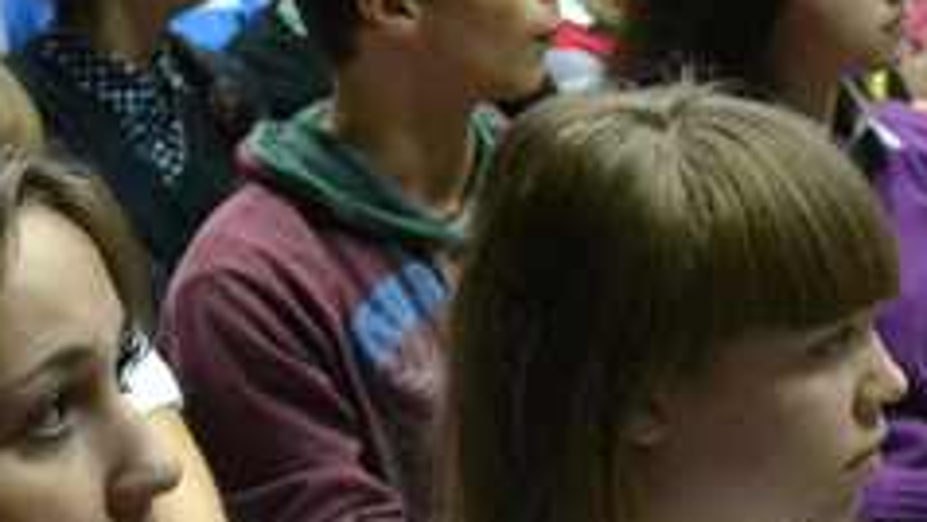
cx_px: 152
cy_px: 341
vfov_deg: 8.2
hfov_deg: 14.4
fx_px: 3639
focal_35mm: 148
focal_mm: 28
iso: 3200
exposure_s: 1/30
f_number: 4.5
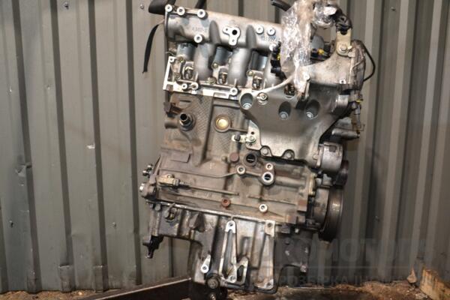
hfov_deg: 51.3
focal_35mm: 38
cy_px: 150
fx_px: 469
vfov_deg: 35.5
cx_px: 225
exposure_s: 1/60
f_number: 4
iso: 1600
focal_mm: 25
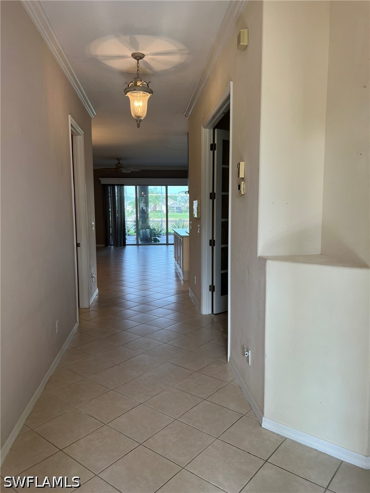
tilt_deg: -5.6
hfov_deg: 53.1
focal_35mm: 26
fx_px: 371
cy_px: 246
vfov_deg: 67.3
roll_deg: +0.8
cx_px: 185
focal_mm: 5.7
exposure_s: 1/148
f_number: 1.5
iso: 64
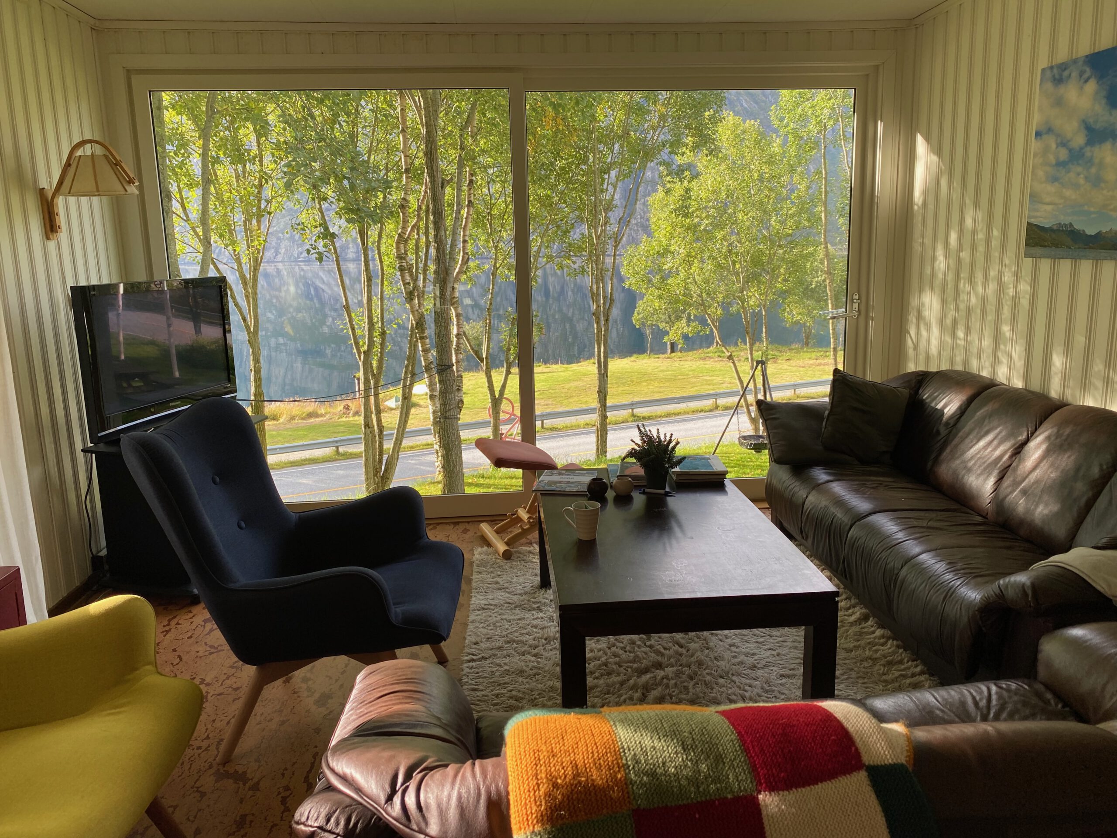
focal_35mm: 26
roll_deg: +1.6
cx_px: 558
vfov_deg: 53.1
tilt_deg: -10.1
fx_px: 839
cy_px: 419
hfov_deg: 67.3
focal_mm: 4.25
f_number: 1.8
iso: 32
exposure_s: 1/152
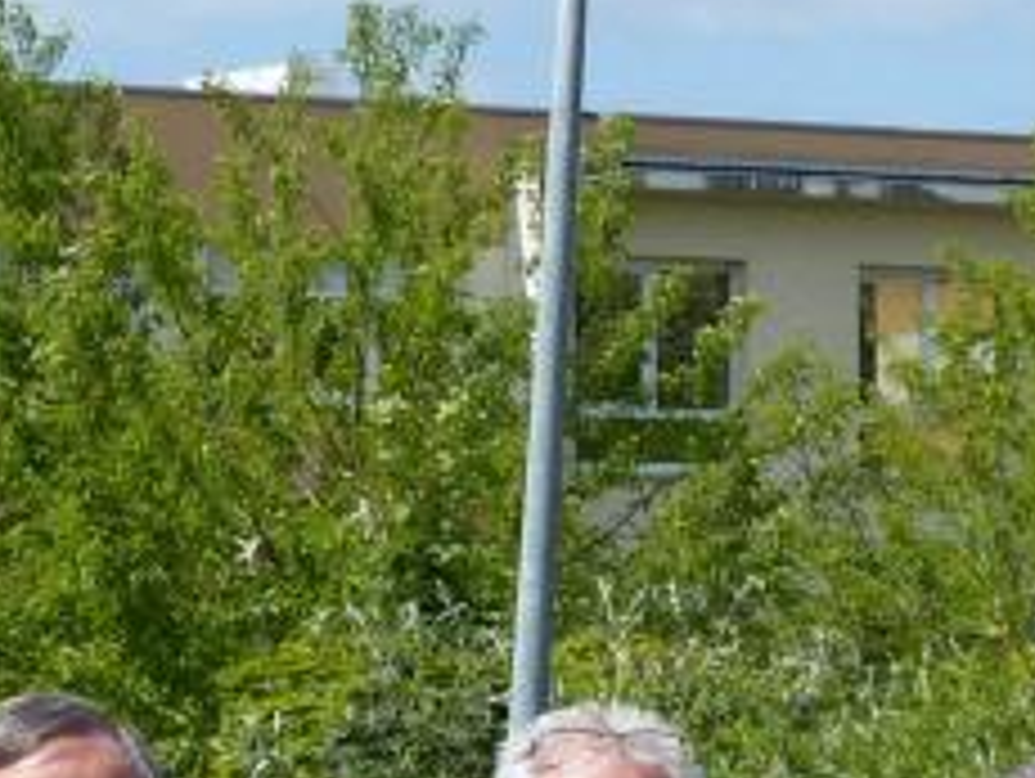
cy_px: 1052
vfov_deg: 5.6
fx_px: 7932
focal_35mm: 265
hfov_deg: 7.4
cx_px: -14
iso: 100
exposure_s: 1/1000
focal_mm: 9.1
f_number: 4
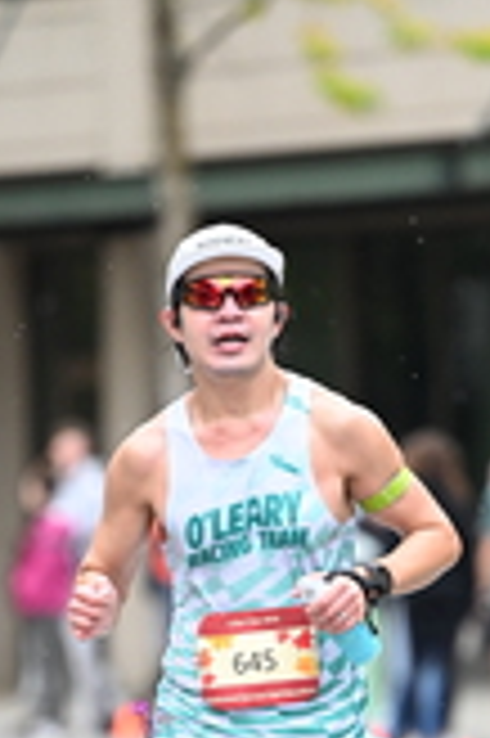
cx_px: 308
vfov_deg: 3.5
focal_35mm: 588
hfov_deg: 2.3
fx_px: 12029
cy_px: 806
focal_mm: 175
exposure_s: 1/1250
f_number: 2.8
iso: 1600
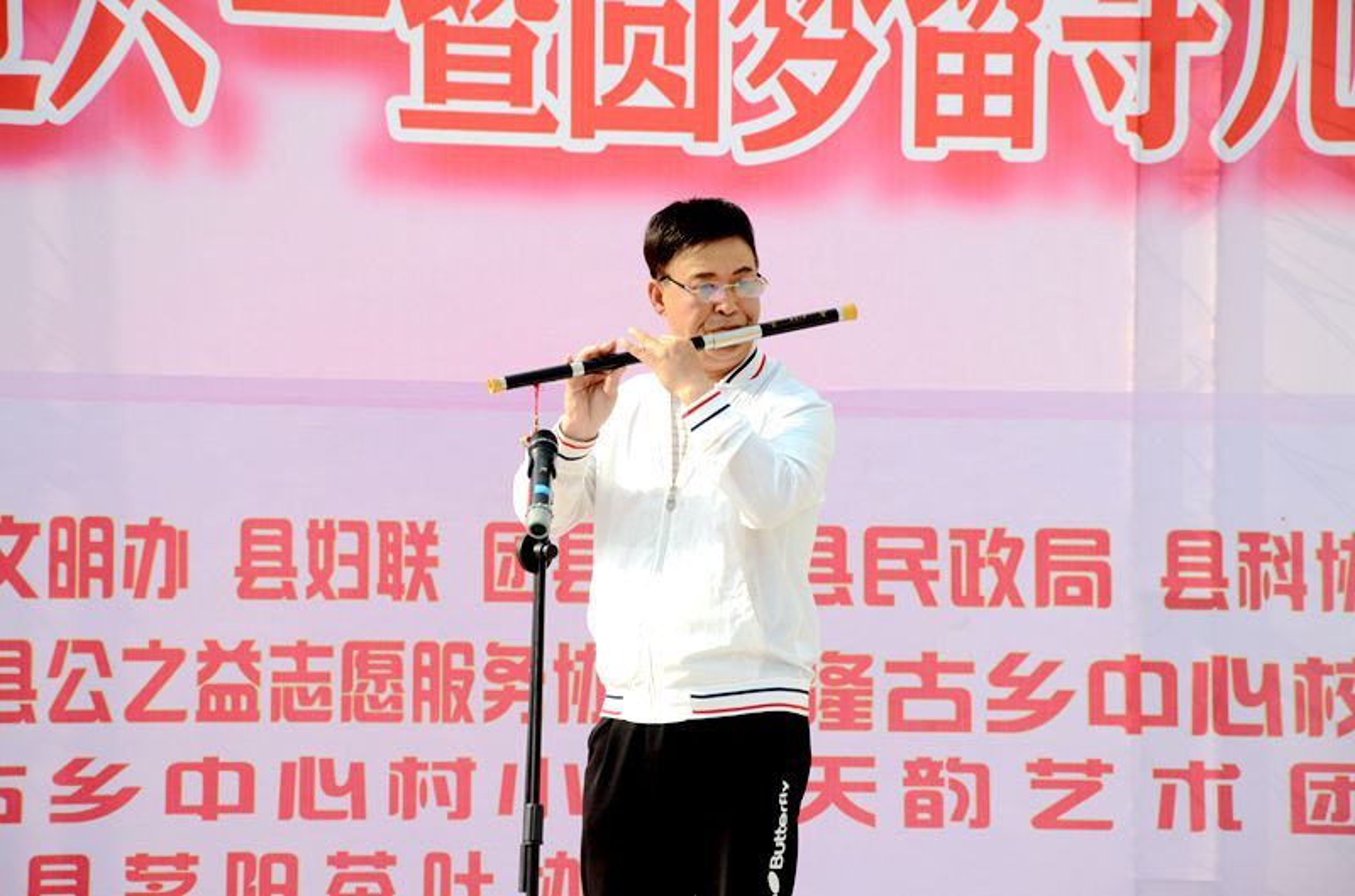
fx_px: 6532
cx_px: 678
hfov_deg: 11.8
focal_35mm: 174
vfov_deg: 7.8
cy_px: 448
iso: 800
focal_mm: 116
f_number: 10
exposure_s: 1/1600
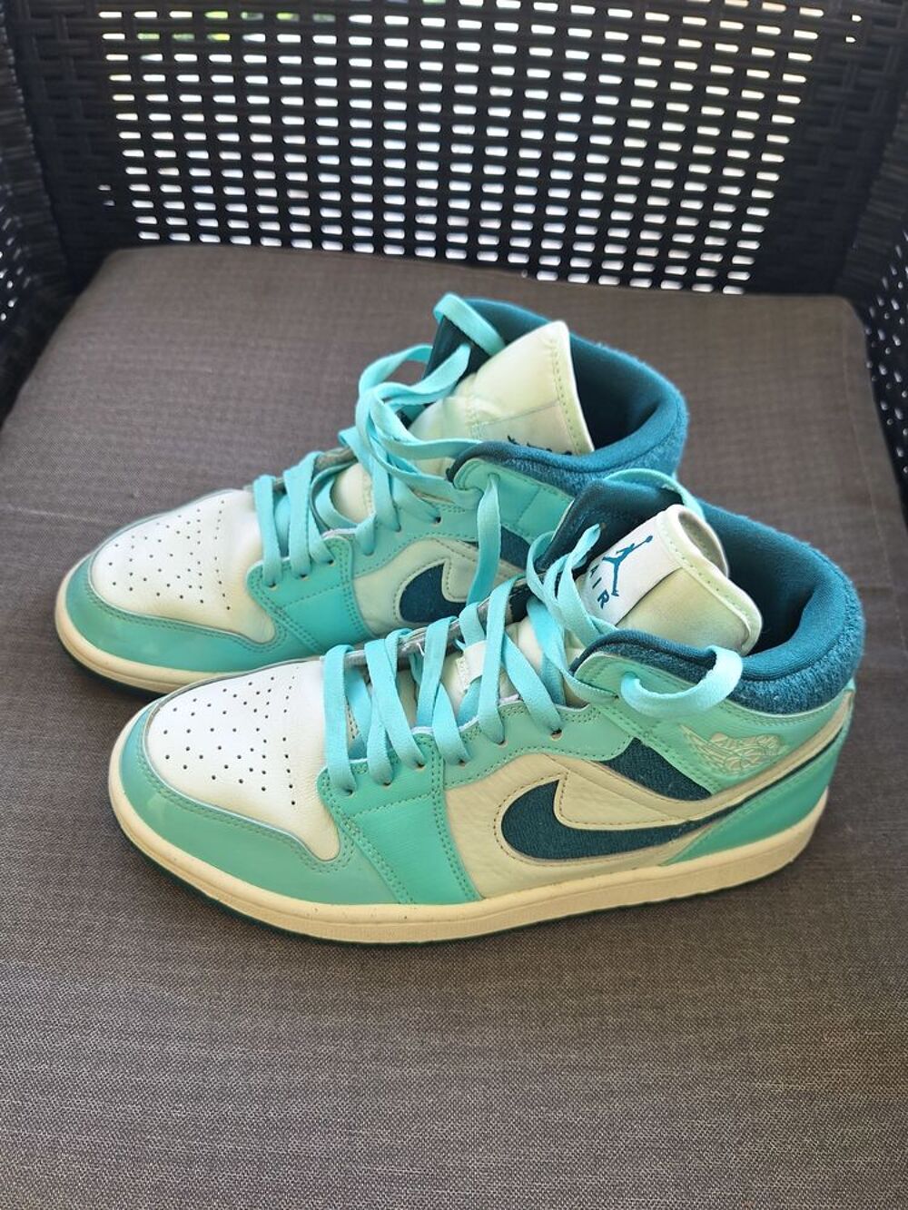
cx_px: 454
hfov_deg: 58.9
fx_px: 804
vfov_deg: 73.9
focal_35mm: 23
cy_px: 605
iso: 40
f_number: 1.8
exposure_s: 1/212
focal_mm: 5.54
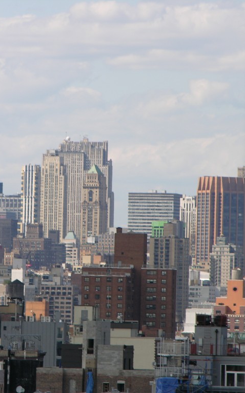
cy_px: 196
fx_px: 4246
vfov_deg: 5.3
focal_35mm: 397
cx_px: 61
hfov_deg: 3.3
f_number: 5.3
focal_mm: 71.2
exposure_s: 1/267
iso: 50
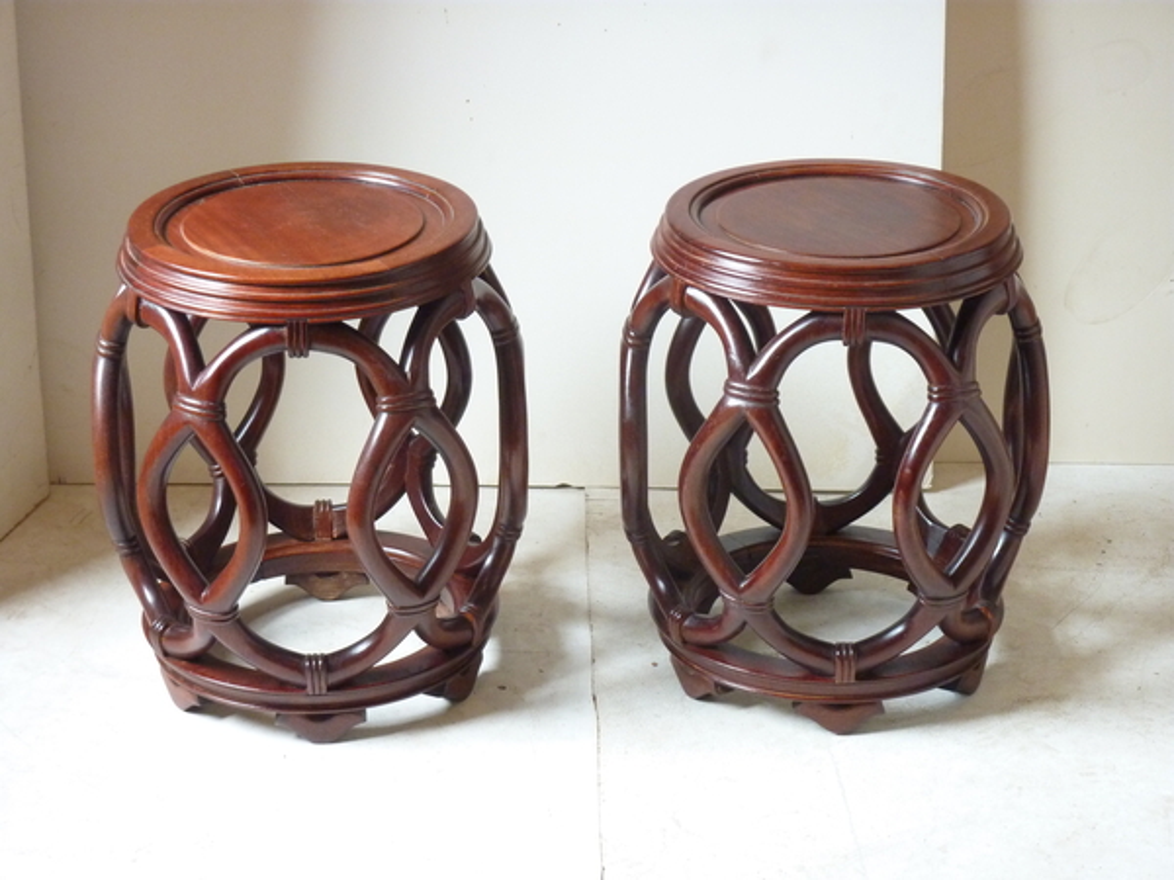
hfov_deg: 23.6
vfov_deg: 17.8
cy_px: 440
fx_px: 2815
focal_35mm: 83
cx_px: 587
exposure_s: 1/30
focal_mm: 13.7
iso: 400
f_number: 4.2
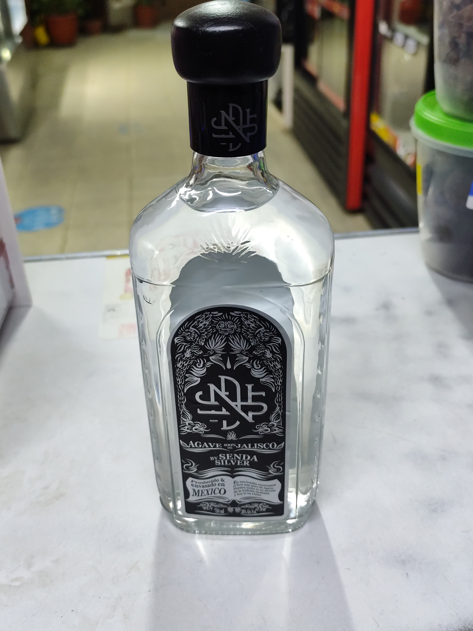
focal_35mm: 35
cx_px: 236
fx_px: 638
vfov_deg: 52.6
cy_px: 316
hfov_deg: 40.7
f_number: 1.65
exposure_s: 1/100
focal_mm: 6.19
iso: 1000
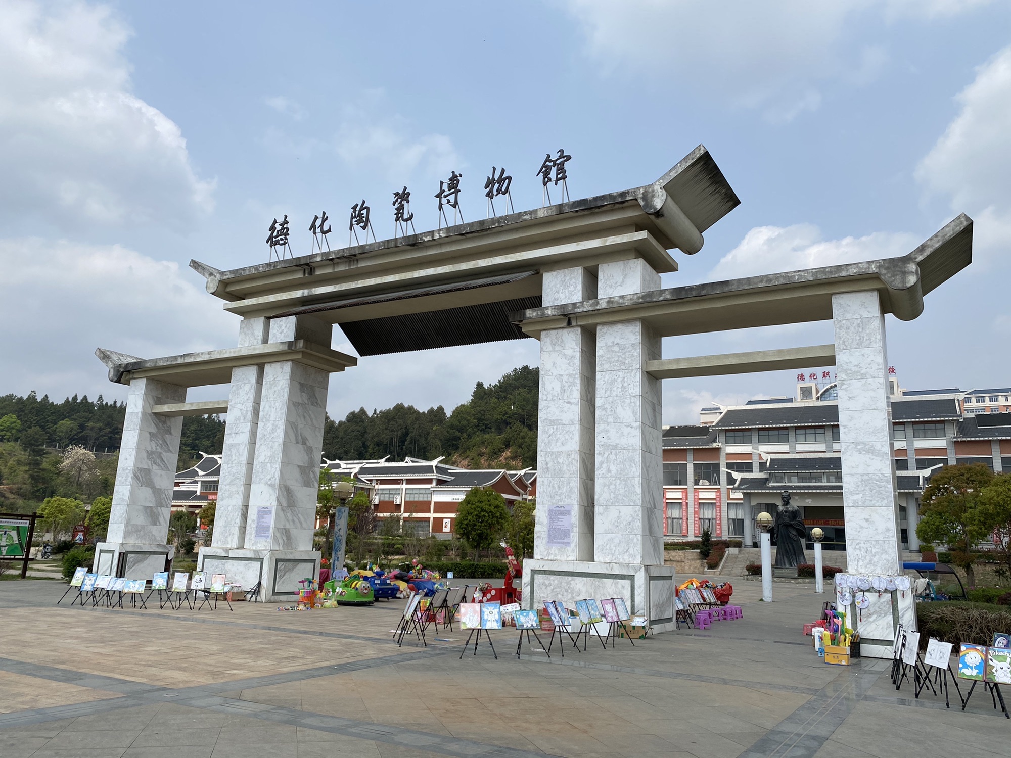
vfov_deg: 53.1
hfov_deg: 67.3
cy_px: 379
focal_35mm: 26
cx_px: 506
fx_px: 759
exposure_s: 1/4444
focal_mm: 4.25
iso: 32
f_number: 1.8
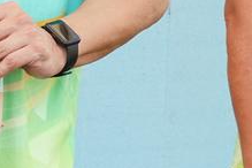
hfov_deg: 6.4
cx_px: -269
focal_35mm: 311
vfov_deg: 4.4
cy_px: -81
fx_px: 2177
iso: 320
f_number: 8
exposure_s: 1/125
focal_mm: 42
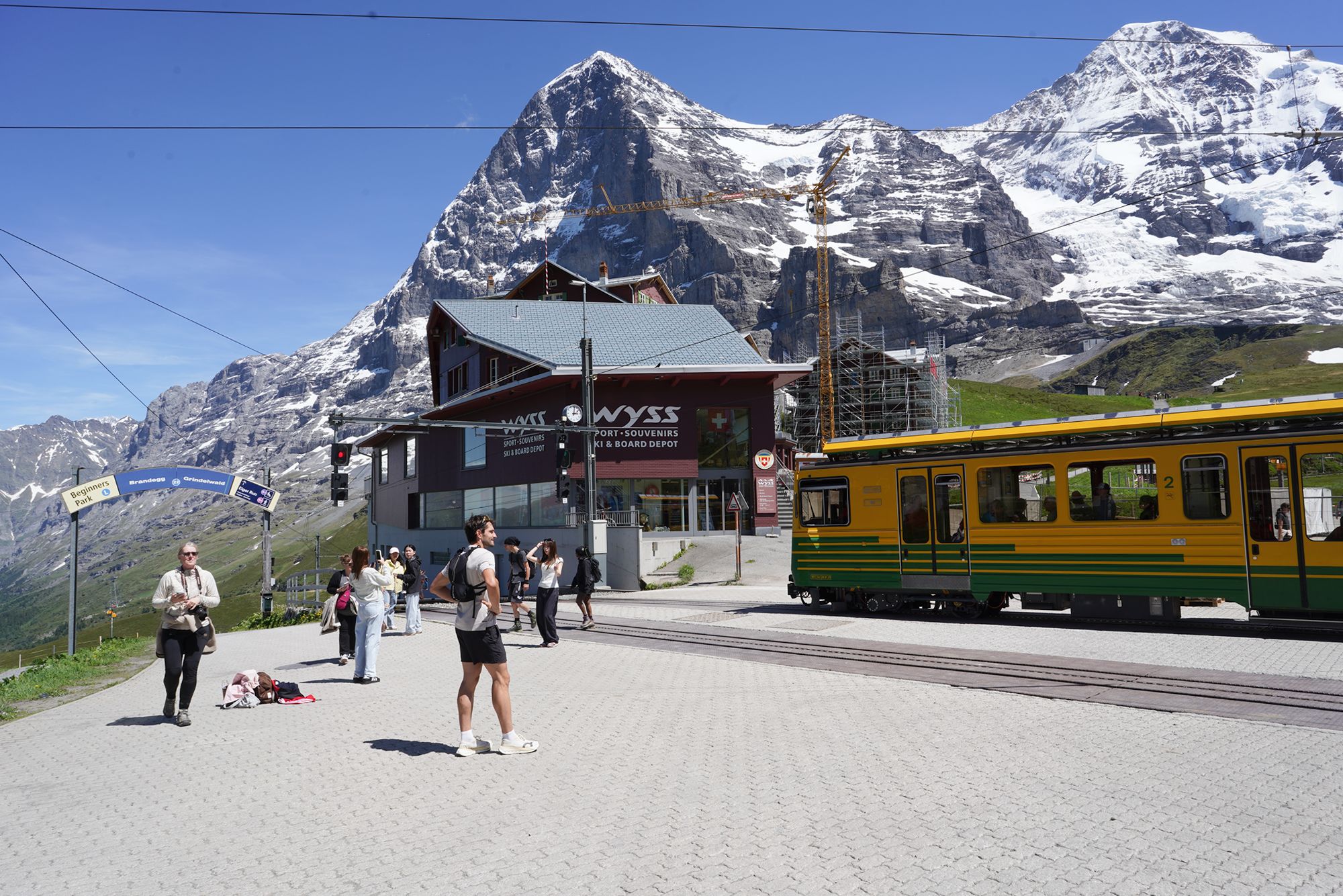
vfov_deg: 53.1
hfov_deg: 73.7
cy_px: 448
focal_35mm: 24
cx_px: 672
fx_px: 895
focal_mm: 24
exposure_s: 1/100
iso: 100
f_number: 16
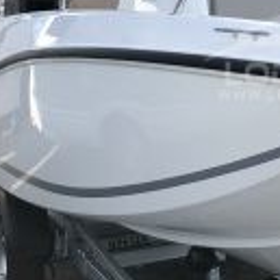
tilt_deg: -1.4
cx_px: 295
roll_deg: -1.8
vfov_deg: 22.2
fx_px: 705
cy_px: 54
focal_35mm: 77
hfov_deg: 21.5
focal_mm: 4
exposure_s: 1/774
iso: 20
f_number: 1.8
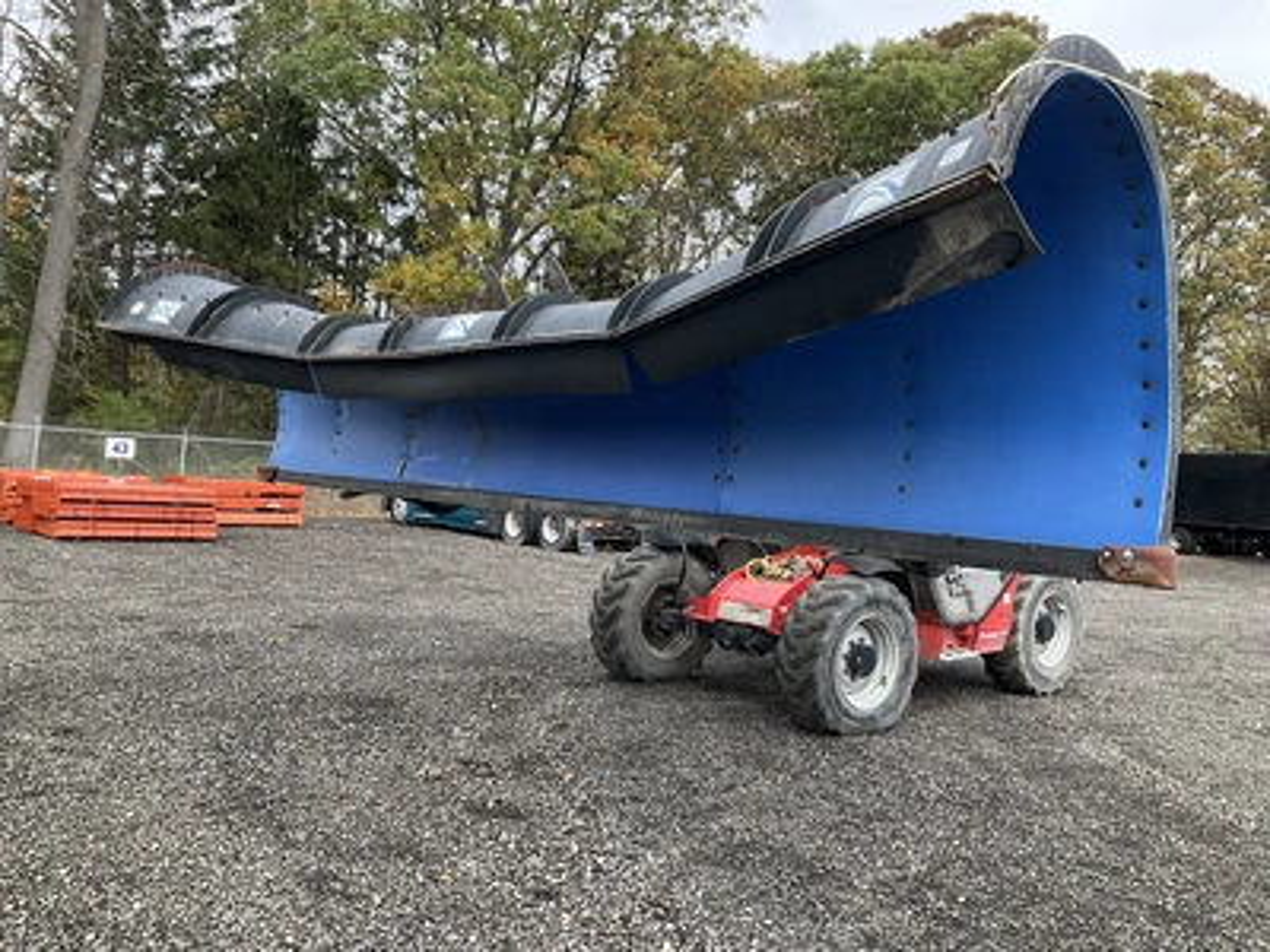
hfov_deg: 61.7
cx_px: 635
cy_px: 476
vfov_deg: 48.2
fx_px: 1064
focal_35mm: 29
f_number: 1.8
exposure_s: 1/273
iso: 25
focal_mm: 3
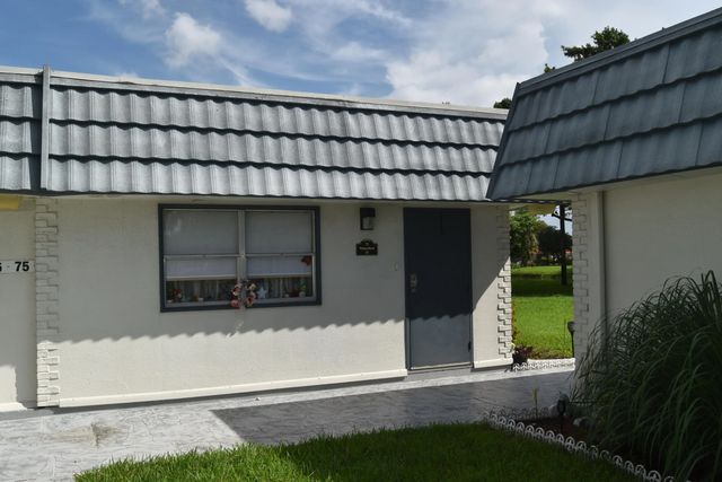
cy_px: 241
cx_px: 361
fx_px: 662
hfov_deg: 57.2
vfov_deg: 40.0
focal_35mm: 33
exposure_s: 1/200
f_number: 10
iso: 100
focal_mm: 22
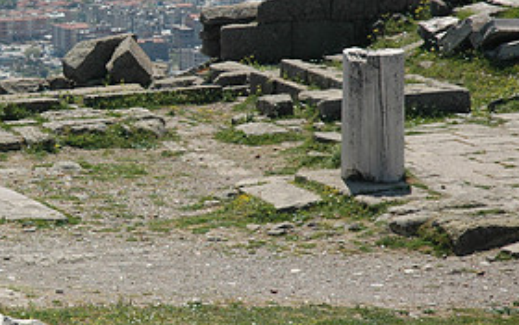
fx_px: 3126
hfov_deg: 9.5
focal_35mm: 221
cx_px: 72
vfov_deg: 5.9
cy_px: 116
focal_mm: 70
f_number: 5
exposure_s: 1/1250
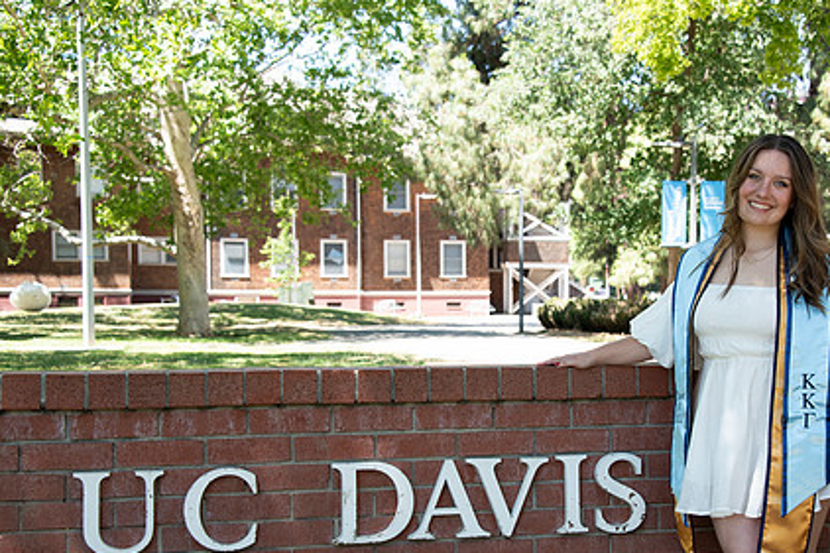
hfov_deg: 30.4
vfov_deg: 20.5
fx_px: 1521
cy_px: 357
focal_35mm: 66
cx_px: 525
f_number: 5.6
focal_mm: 48
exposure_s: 1/320
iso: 640
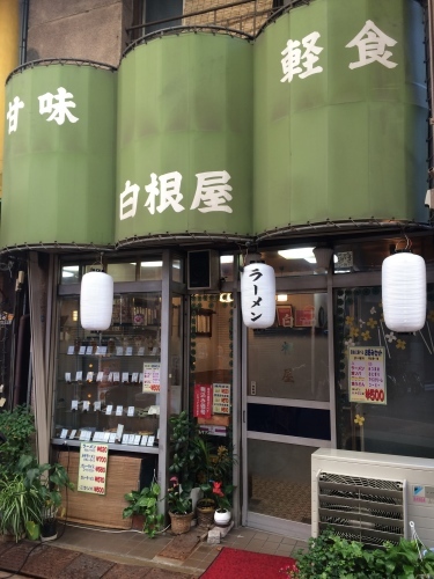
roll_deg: -0.4
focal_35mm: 29
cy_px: 290
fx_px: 485
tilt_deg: +3.7
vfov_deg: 61.7
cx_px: 217
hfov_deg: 48.2
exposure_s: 1/30
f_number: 2.2
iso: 40
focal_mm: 4.15
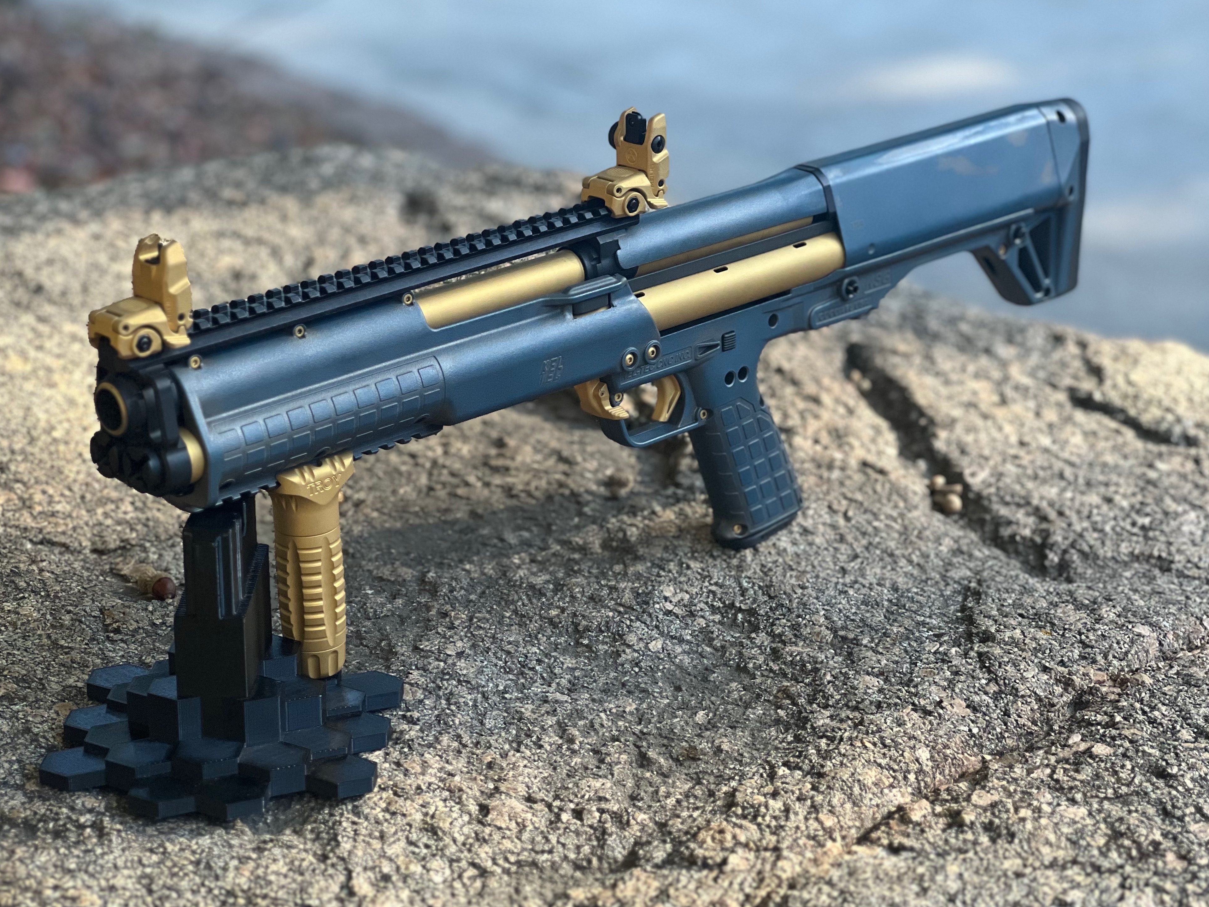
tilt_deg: -20.6
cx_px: 604
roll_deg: +0.8
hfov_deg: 24.1
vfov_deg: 18.2
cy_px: 465
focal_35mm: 81
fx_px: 2829
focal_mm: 9
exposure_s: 1/121
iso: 200
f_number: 2.8
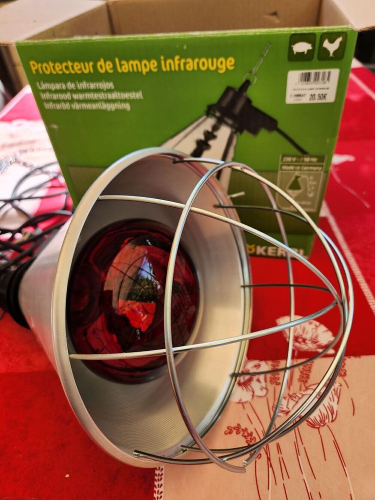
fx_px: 332
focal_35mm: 23
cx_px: 188
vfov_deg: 73.9
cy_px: 250
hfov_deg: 58.9
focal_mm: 5.4
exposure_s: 1/156
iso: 20
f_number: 1.8
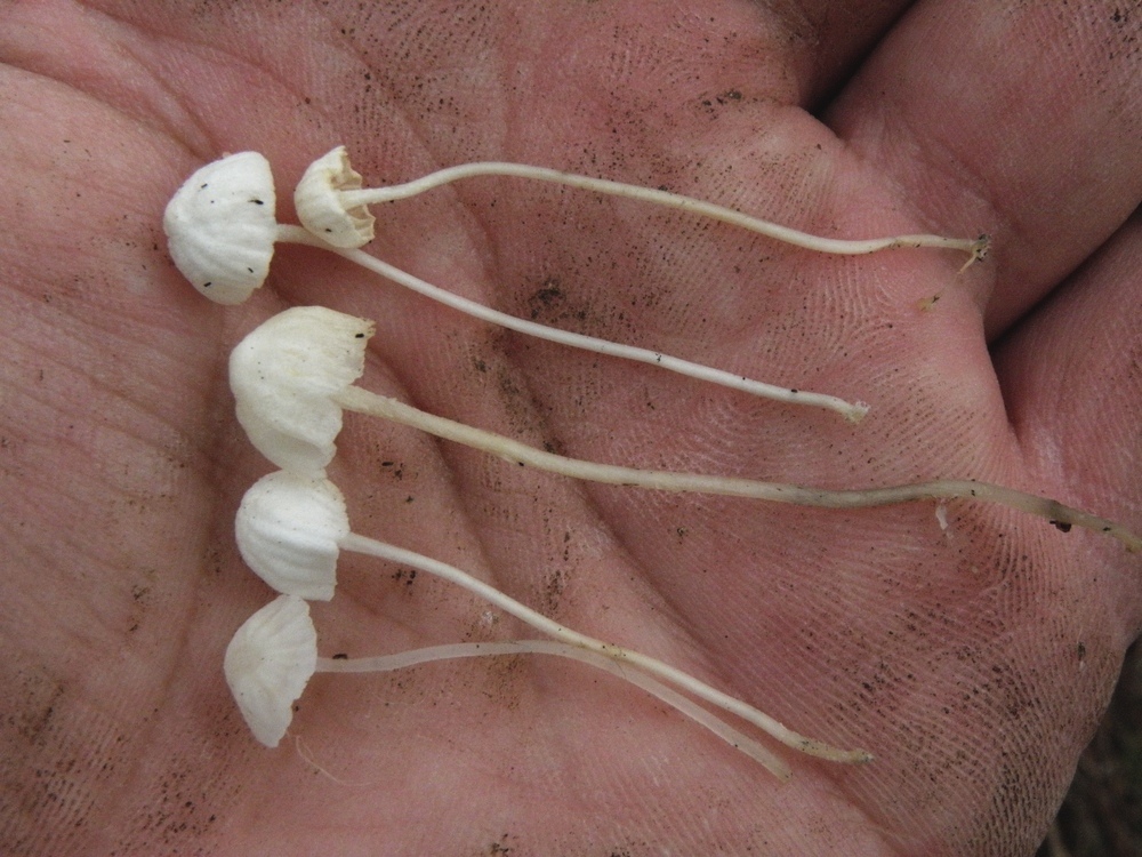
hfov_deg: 37.5
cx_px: 571
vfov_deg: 28.6
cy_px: 428
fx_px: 1683
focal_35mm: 51
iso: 400
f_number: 6.3
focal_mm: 9.22
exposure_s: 1/200
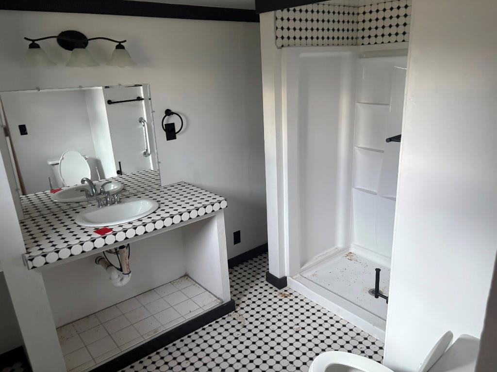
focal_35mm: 26
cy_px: 186
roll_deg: +2.2
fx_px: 373
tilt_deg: -18.4
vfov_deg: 53.1
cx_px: 248
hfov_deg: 67.3
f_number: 1.6
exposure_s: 1/60
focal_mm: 5.96
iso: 320
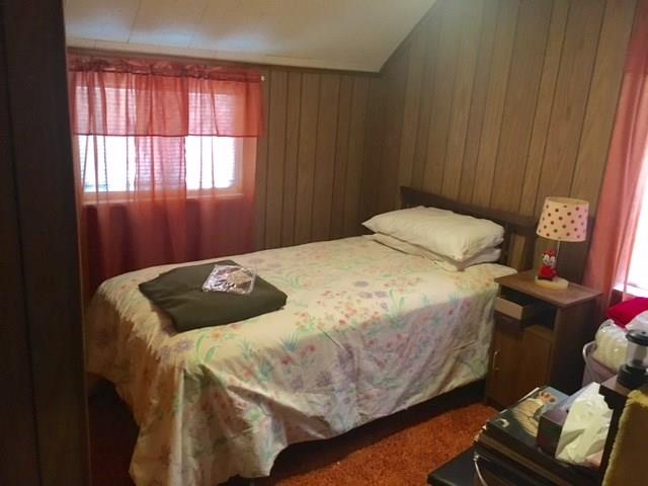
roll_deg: -2.8
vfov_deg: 48.2
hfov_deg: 61.7
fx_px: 543
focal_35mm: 29
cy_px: 243
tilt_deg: -15.7
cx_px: 324
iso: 250
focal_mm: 4.15
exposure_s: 1/15
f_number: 2.2
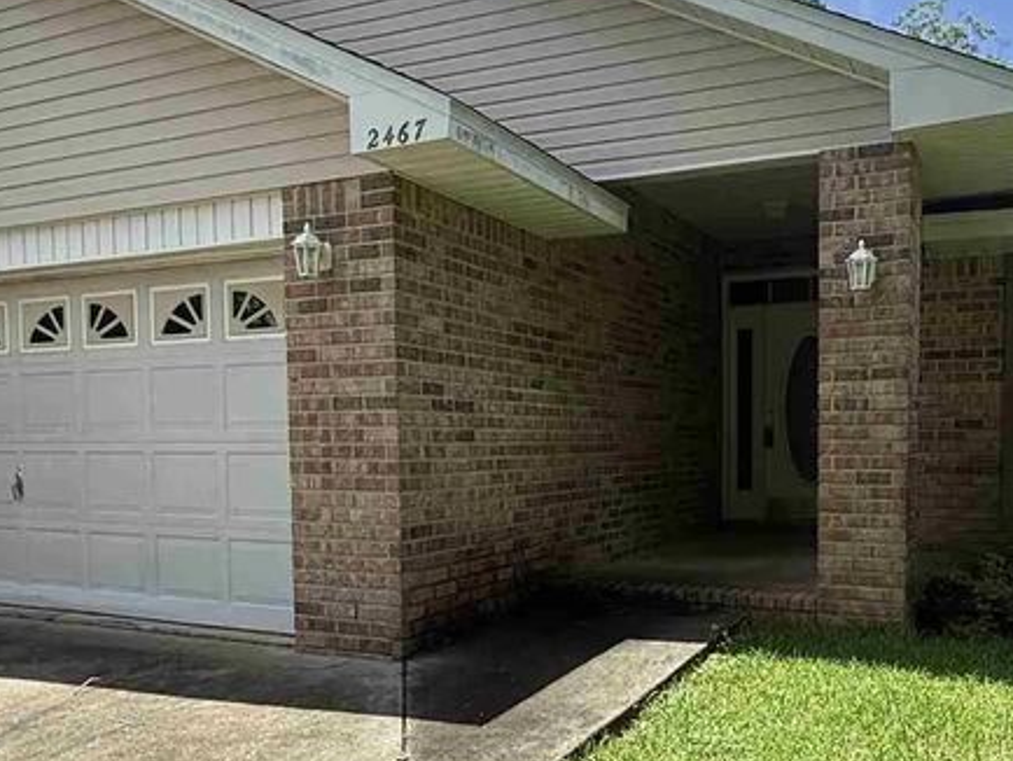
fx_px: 966
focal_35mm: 33
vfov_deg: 42.6
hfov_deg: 54.8
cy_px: 488
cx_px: 623
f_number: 2.2
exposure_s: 1/672
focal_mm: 2.22
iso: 50
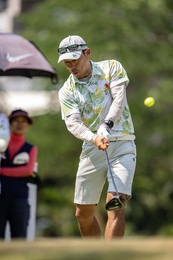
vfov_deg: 5.2
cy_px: 130
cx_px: 86
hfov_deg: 3.4
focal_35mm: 400
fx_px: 2883
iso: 900
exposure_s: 1/3200
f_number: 3.5
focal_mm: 400
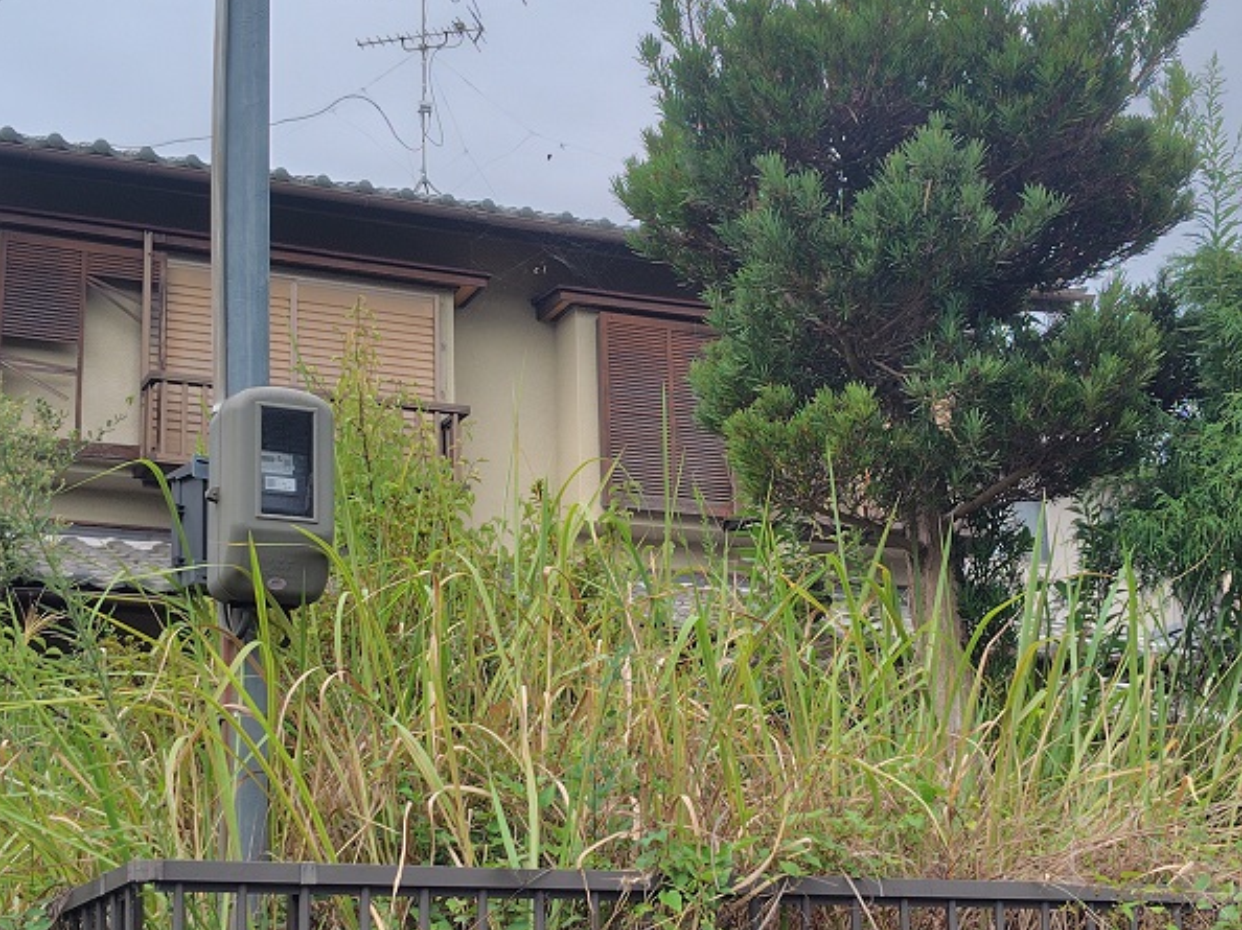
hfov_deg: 58.3
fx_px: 1112
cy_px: 512
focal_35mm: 31
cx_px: 590
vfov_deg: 45.4
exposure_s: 1/800
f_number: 1.9
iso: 50
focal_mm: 5.6
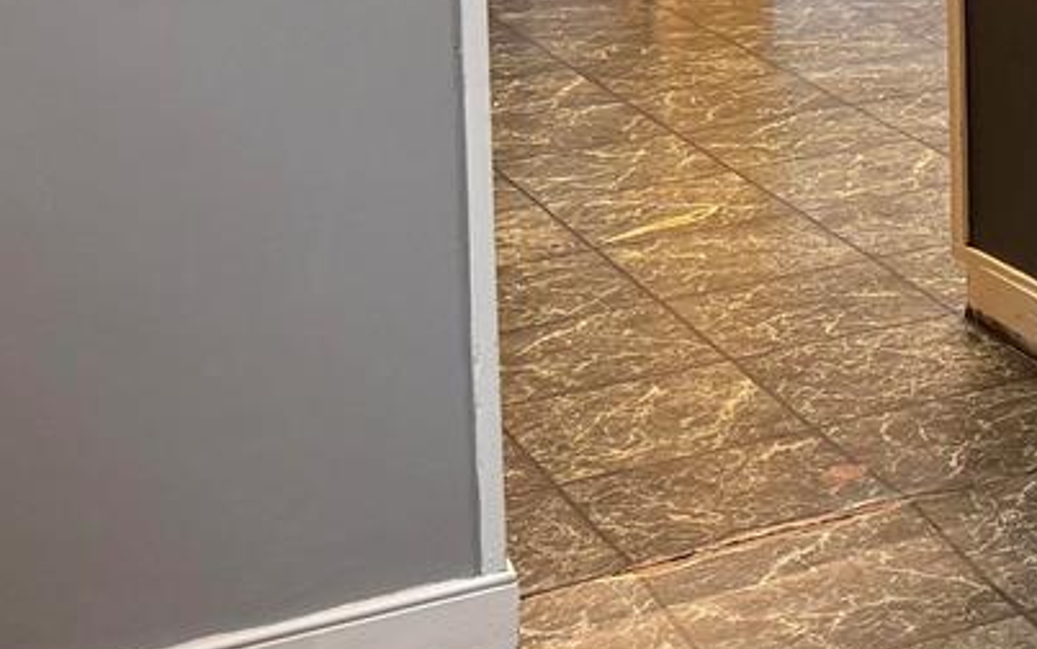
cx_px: 1559
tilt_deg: -4.9
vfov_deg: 12.2
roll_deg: +0.8
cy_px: -407
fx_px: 2855
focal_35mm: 101
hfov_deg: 18.3
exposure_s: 1/60
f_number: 1.78
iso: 160
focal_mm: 6.76
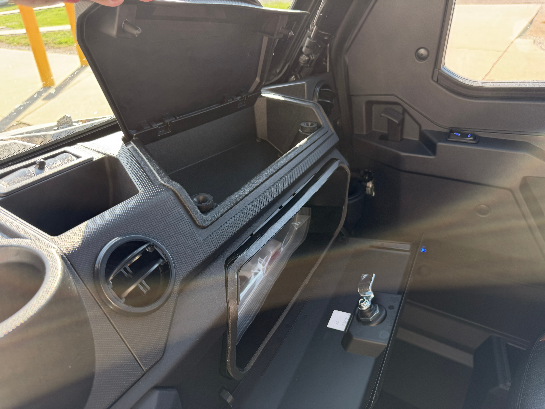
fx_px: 378
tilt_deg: -30.7
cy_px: 204
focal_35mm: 24
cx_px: 272
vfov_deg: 56.8
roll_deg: +4.8
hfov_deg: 71.6
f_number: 1.78
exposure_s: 1/121
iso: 64
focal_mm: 6.76
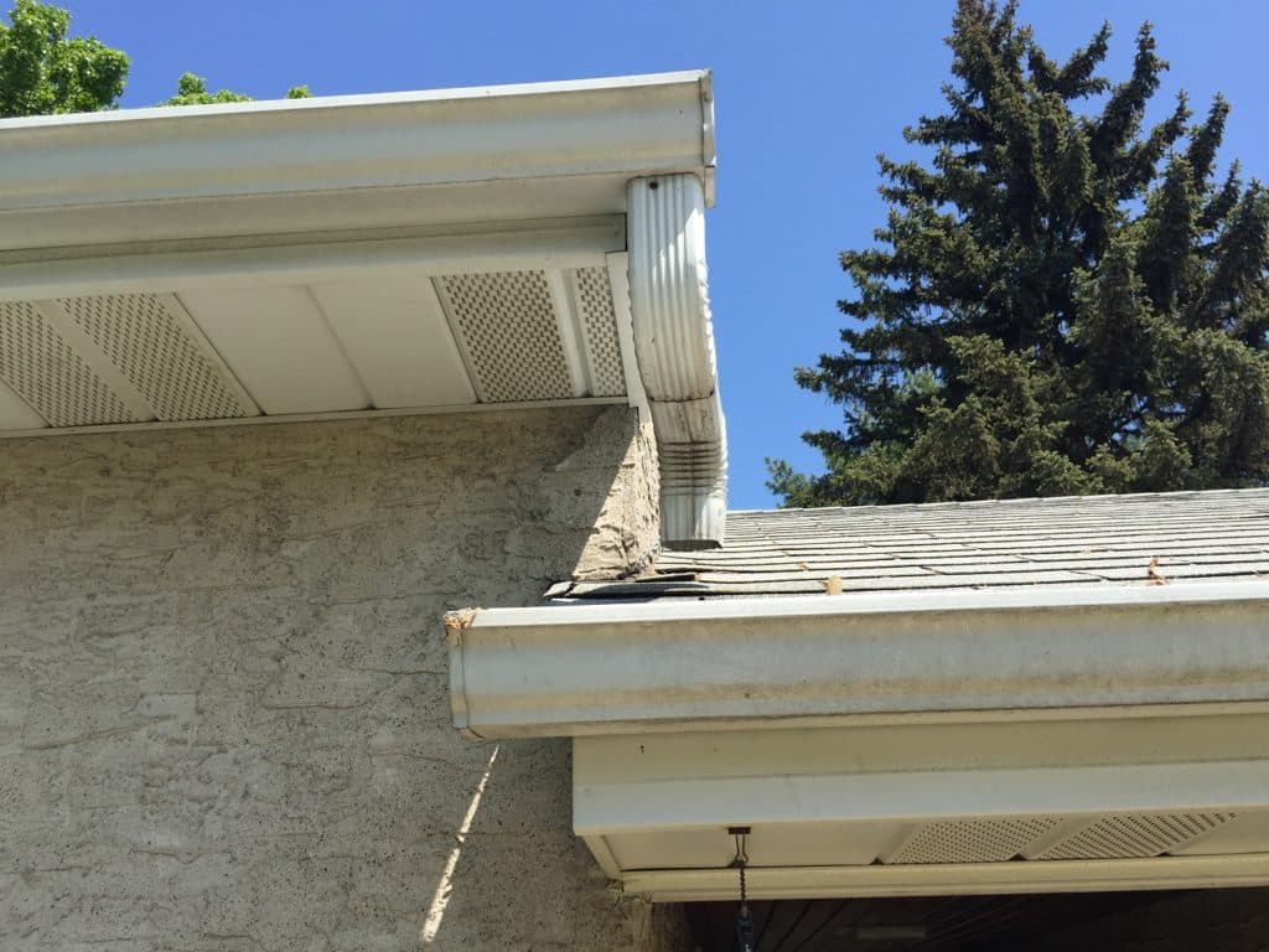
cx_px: 634
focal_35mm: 29
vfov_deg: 48.2
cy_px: 476
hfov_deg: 61.7
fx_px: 1063
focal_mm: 4.15
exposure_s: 1/1980
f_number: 2.2
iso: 32
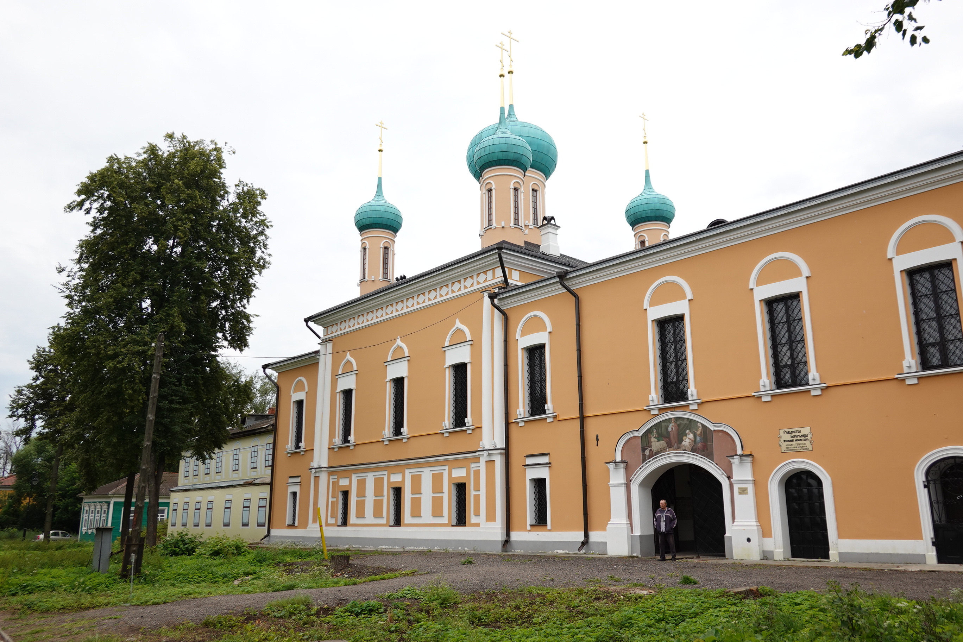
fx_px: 776
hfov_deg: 63.7
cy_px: 321
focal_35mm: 29
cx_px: 482
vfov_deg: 45.0
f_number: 3.2
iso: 100
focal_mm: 10.83
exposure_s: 1/640
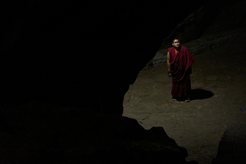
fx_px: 683
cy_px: 82
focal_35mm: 100
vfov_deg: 13.7
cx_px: 123
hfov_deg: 20.4
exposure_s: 1/400
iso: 4000
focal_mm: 100
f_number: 4.5
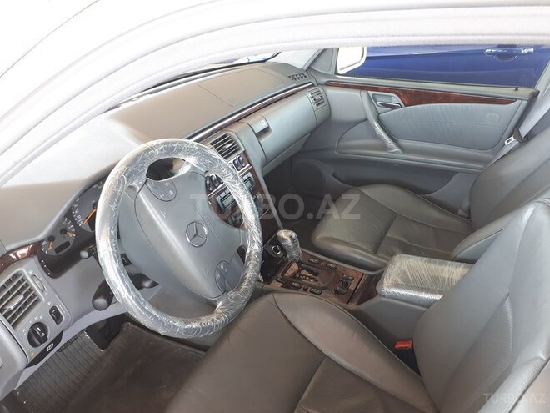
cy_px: 206
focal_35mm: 27
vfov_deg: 51.4
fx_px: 429
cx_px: 275
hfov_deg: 65.3
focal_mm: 3.6
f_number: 1.9
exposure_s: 1/30
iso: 50
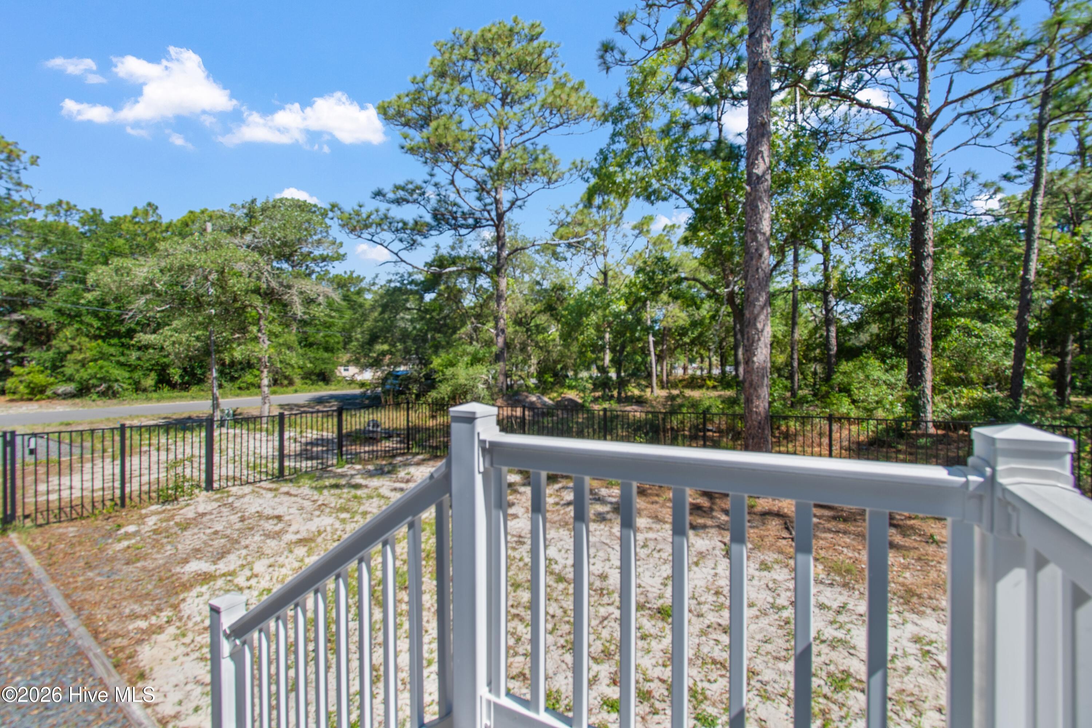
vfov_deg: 77.3
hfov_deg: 100.4
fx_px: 455
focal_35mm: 15
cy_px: 364
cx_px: 546
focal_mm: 10
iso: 100
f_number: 8
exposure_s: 1/250
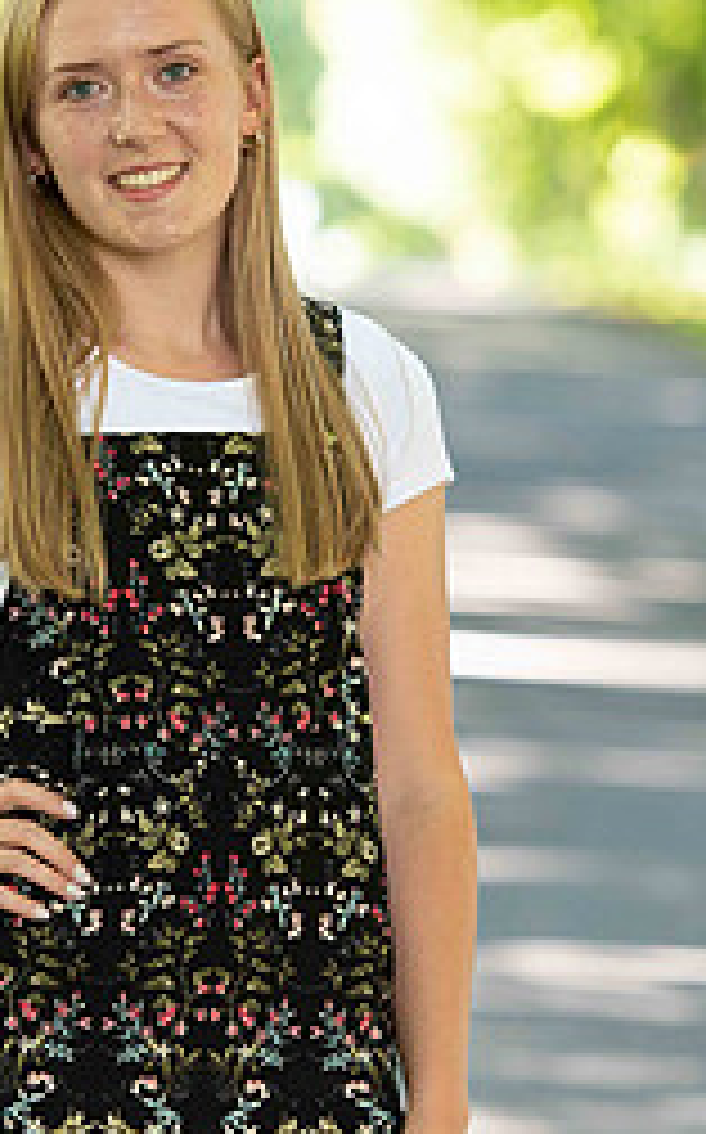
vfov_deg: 6.4
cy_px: 619
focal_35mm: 329
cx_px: 216
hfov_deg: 4.0
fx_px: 10152
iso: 640
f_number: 3.5
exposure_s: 1/200
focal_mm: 140
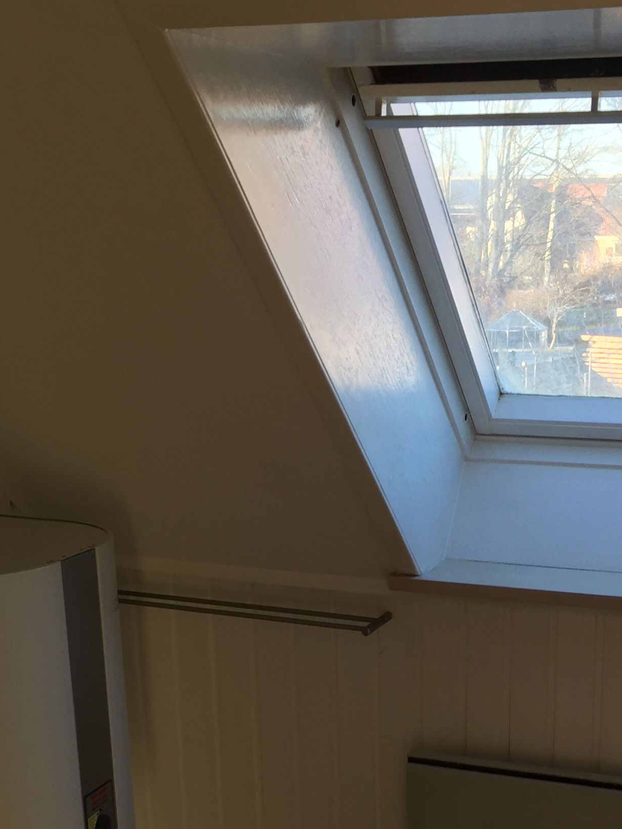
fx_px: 1390
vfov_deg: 31.9
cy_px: 715
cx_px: 417
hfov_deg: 25.1
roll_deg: +0.3
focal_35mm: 58
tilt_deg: -17.2
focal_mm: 4.15
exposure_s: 1/100
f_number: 2.2
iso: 32
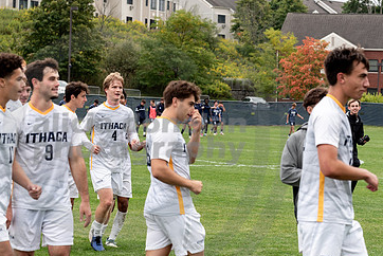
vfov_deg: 9.9
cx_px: 107
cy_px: 135
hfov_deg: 14.7
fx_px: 1480
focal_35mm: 139
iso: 320
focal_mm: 86
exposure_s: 1/400
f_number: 5
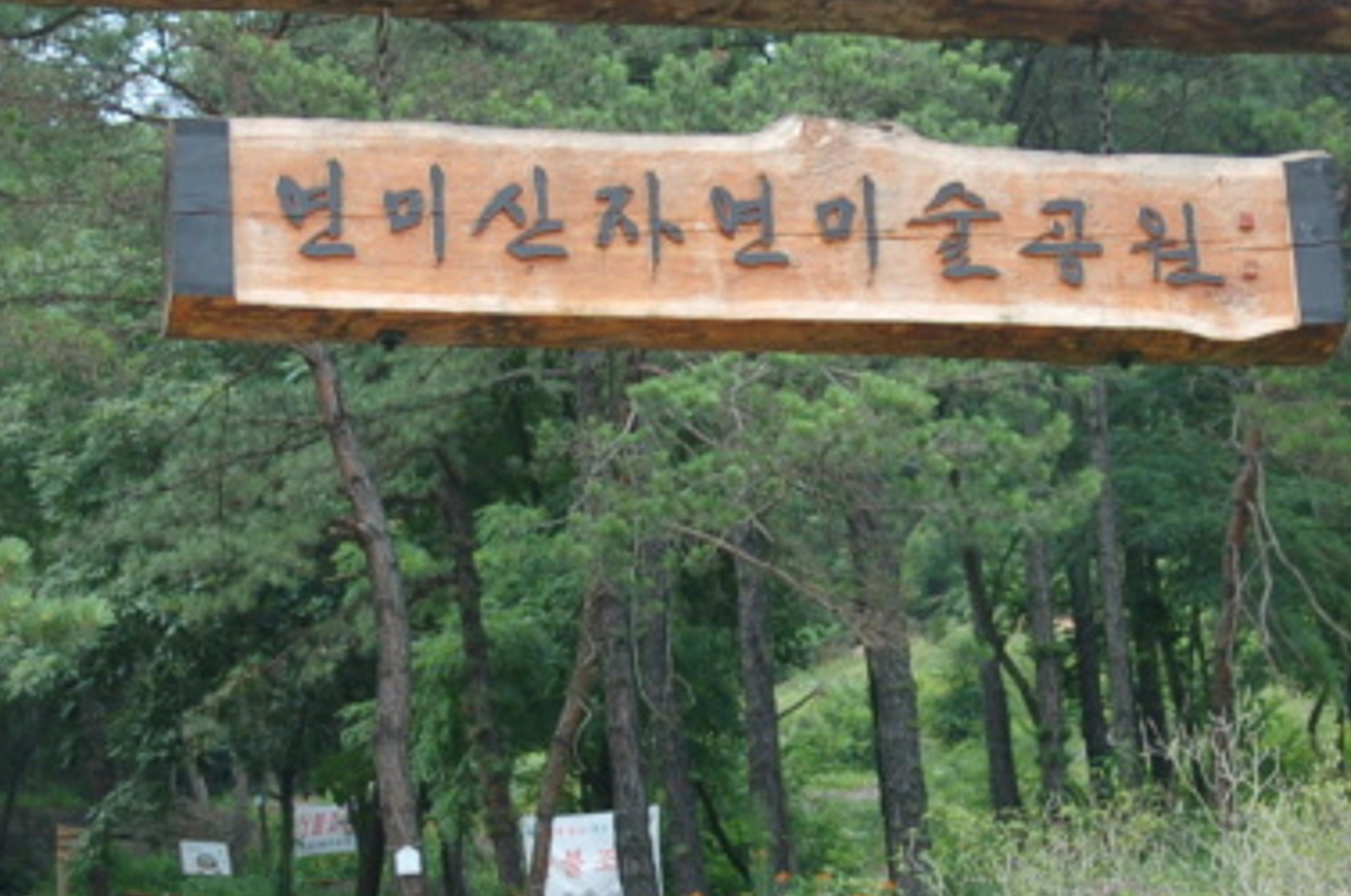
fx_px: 3971
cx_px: 695
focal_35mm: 106
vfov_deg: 12.8
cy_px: 661
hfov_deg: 19.3
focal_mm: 26
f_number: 3.3
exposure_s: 1/640
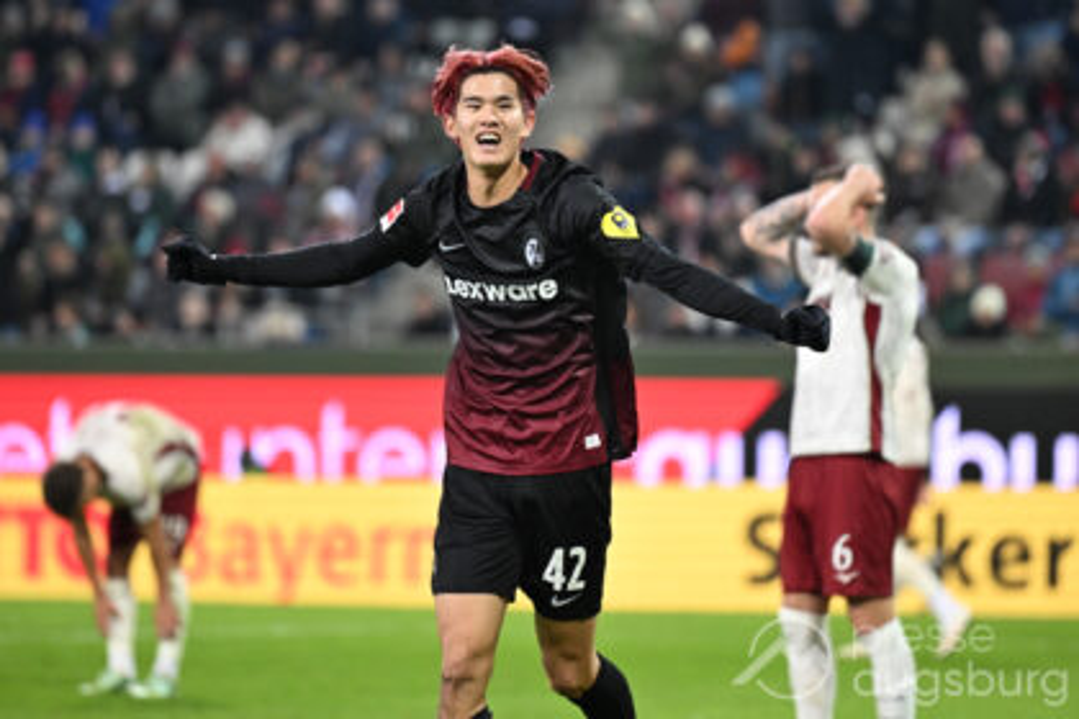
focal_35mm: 200
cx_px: 540
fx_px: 5994
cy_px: 360
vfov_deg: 6.9
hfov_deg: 10.3
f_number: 2.8
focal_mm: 200
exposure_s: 1/1000
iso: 2500
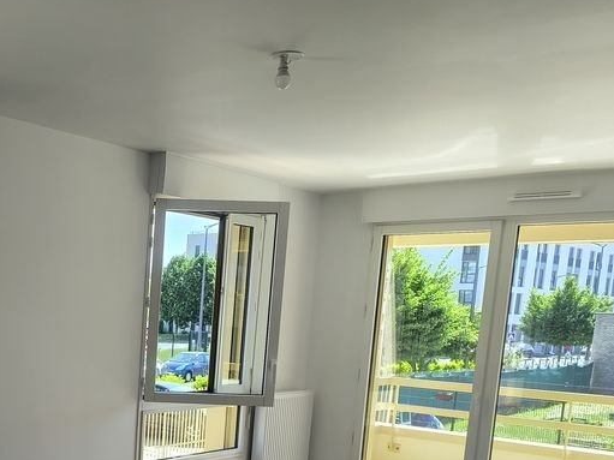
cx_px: 60
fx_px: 798
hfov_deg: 39.1
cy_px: 435
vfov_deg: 30.4
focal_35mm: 45
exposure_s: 1/249
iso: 50
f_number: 1.65
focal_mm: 6.14
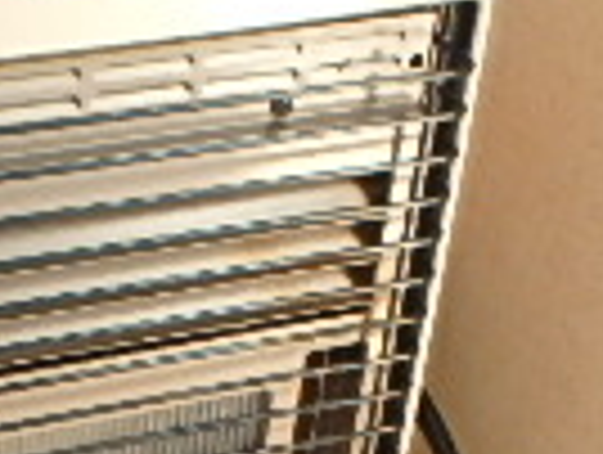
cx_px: -81
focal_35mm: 100
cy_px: 508
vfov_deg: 14.5
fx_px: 1745
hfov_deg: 18.7
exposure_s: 1/50
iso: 200
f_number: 3.5
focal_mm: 3.7
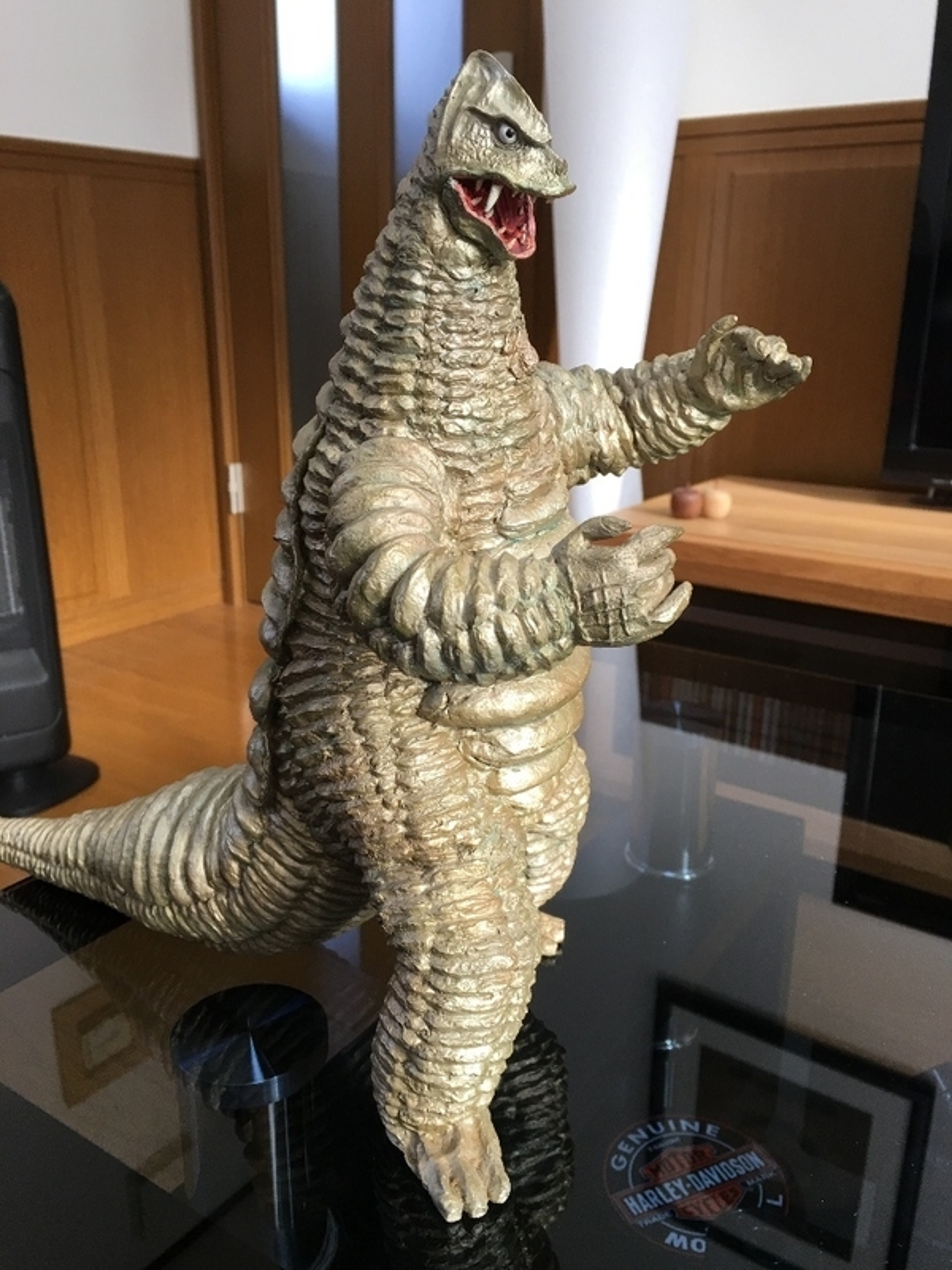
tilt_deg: -17.2
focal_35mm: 29
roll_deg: -0.6
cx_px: 476
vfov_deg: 61.7
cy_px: 635
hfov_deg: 48.2
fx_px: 1063
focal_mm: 4.15
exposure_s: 1/40
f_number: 2.2
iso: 25
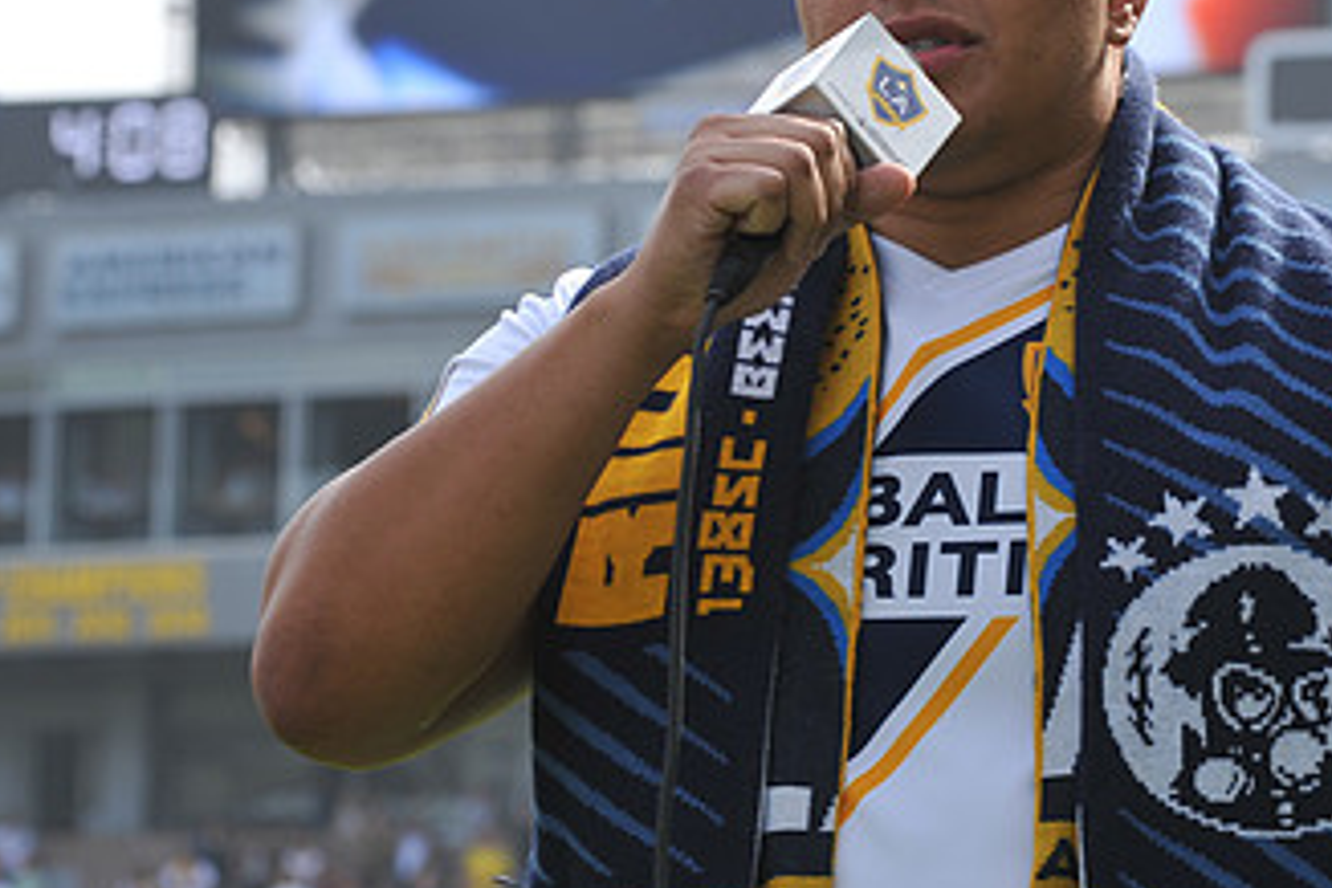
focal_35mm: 181
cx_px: 847
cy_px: 363
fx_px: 6696
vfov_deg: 7.6
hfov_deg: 11.4
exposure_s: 1/250
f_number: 9
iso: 200
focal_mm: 102
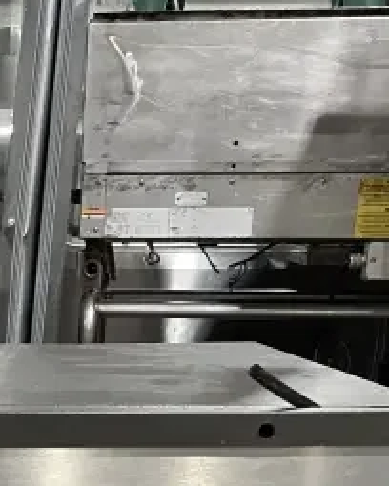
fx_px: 1166
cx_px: -59
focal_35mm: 81
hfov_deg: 18.1
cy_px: 689
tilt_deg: -19.5
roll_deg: -0.9
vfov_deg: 20.7
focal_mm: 4.2
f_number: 1.6
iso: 250
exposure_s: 1/60
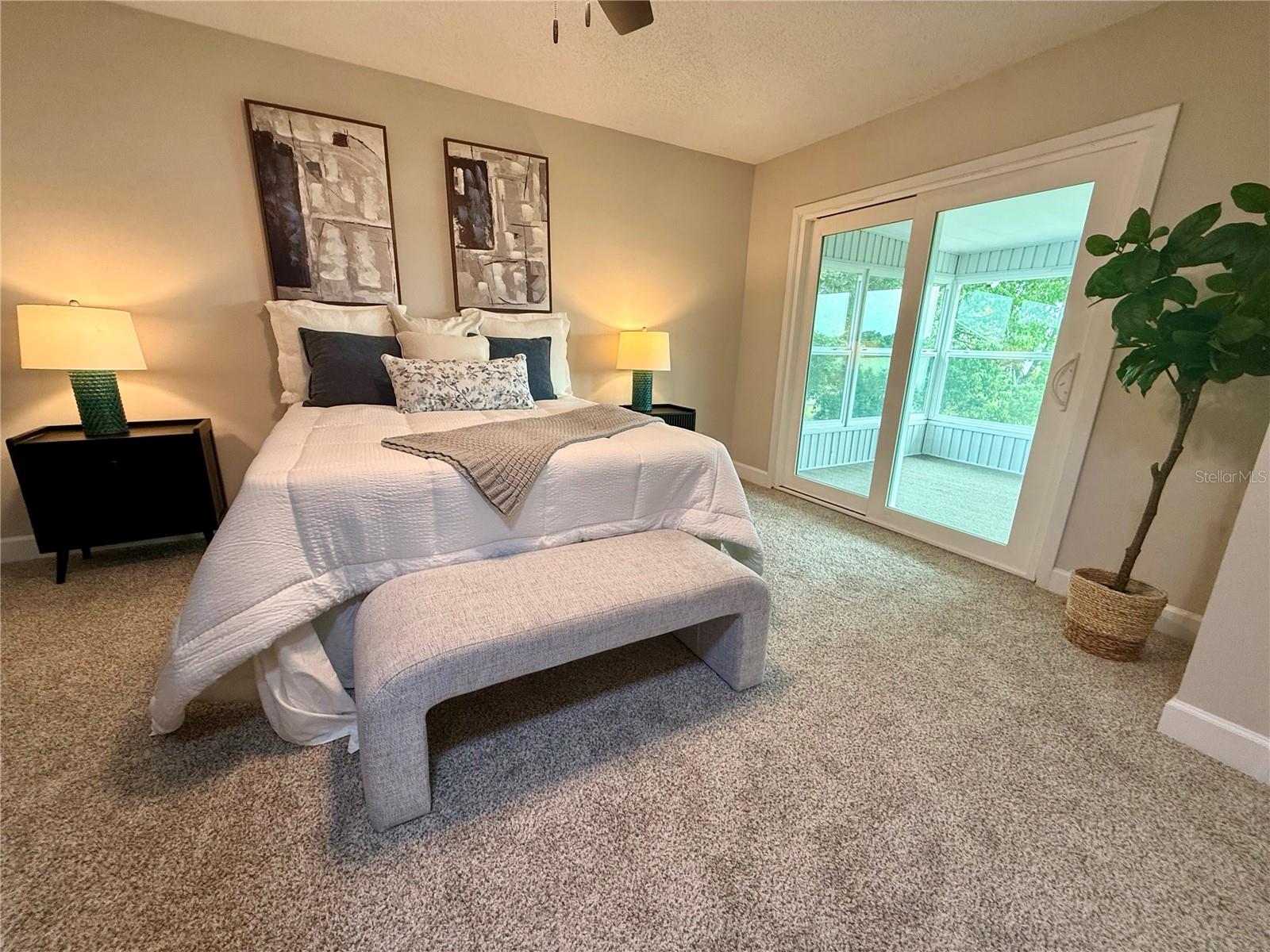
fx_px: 514
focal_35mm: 14
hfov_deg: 102.1
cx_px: 635
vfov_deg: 85.7
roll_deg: -1.8
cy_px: 476
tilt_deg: -14.8
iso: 200
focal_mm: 2.22
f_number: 2.2
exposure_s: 1/120
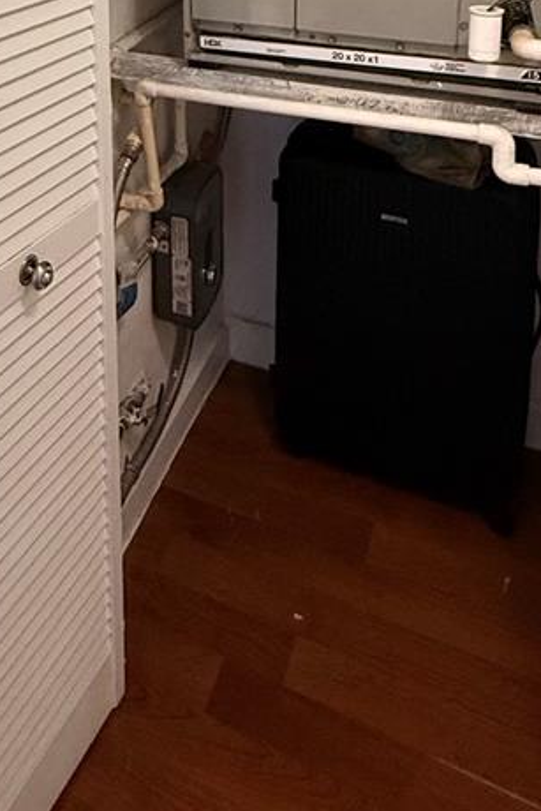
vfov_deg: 41.8
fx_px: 856
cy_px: -49
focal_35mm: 38
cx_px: 93
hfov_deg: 33.8
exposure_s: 1/60
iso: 320
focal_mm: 2.22
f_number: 2.2
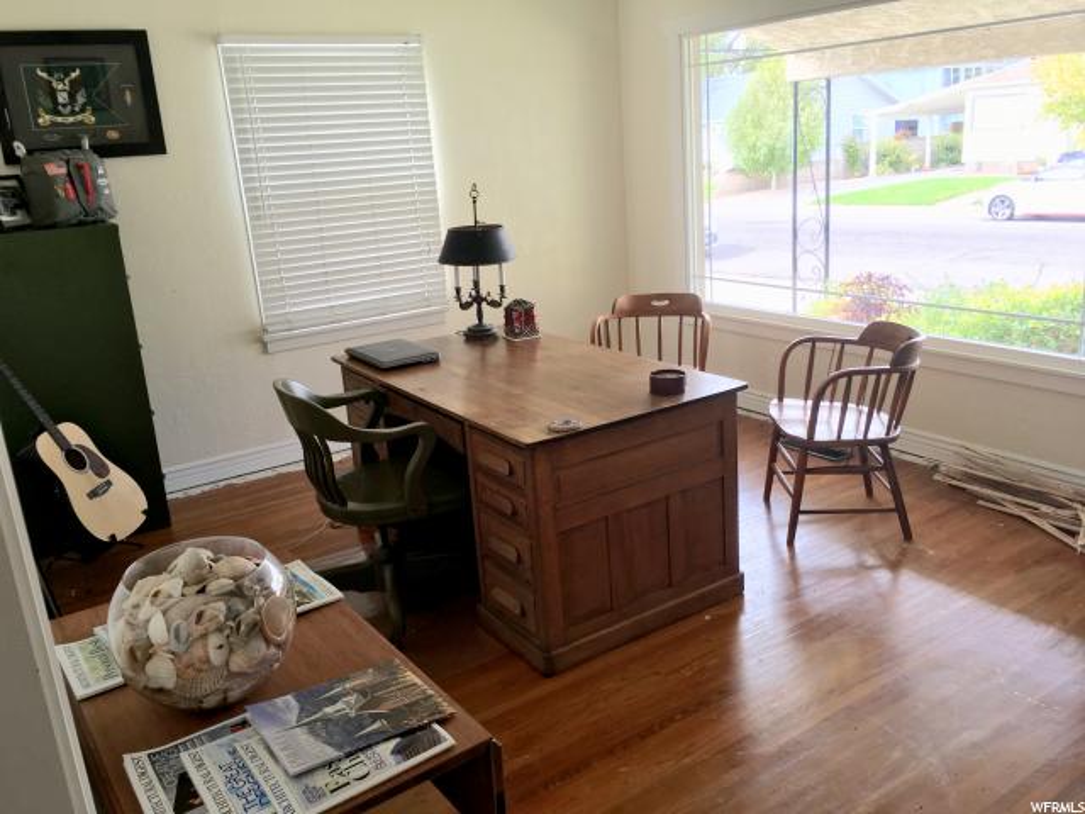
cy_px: 407
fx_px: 909
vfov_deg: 48.2
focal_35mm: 29
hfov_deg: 61.7
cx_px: 542
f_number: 2.2
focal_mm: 4.15
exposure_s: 1/40
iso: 25
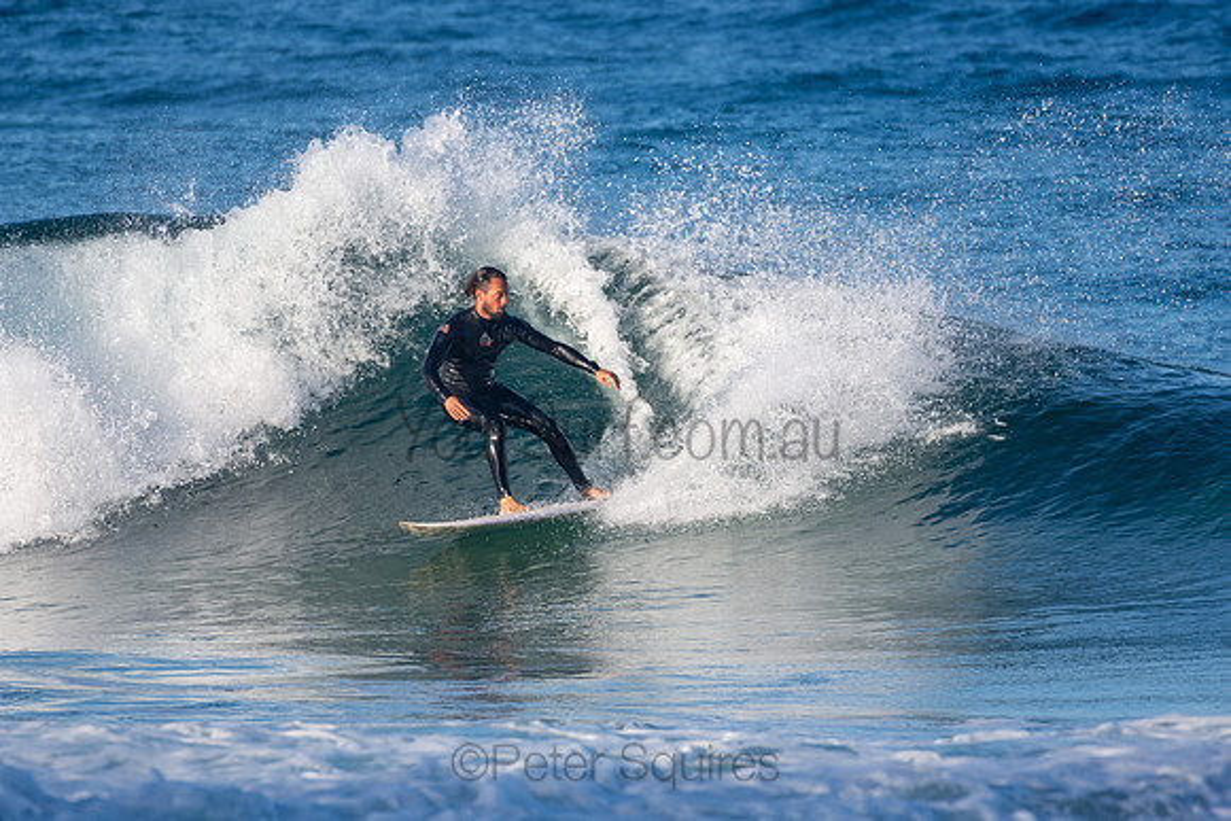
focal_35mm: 750
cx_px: 616
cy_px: 410
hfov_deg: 2.7
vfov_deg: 1.8
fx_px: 25651
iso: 280
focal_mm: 500
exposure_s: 1/1250
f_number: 5.6
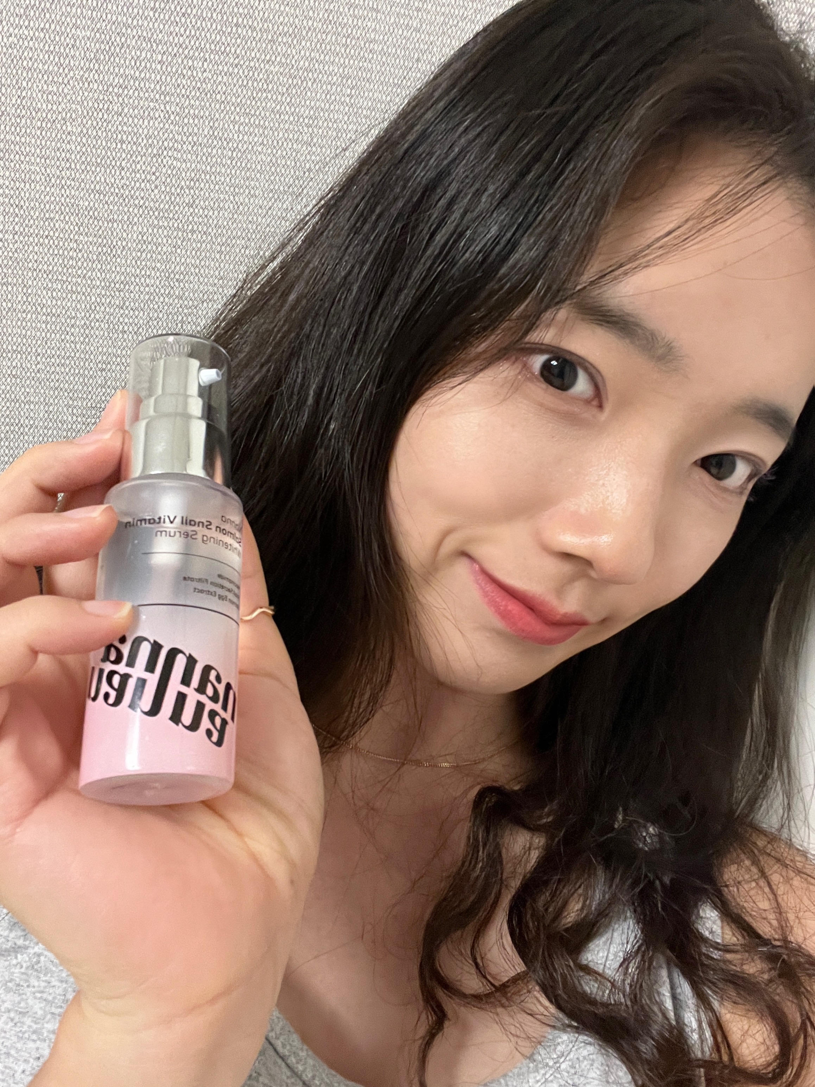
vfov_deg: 60.0
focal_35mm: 30
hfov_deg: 46.8
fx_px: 942
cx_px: 408
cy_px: 544
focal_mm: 2.71
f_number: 2.2
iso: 400
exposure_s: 1/30
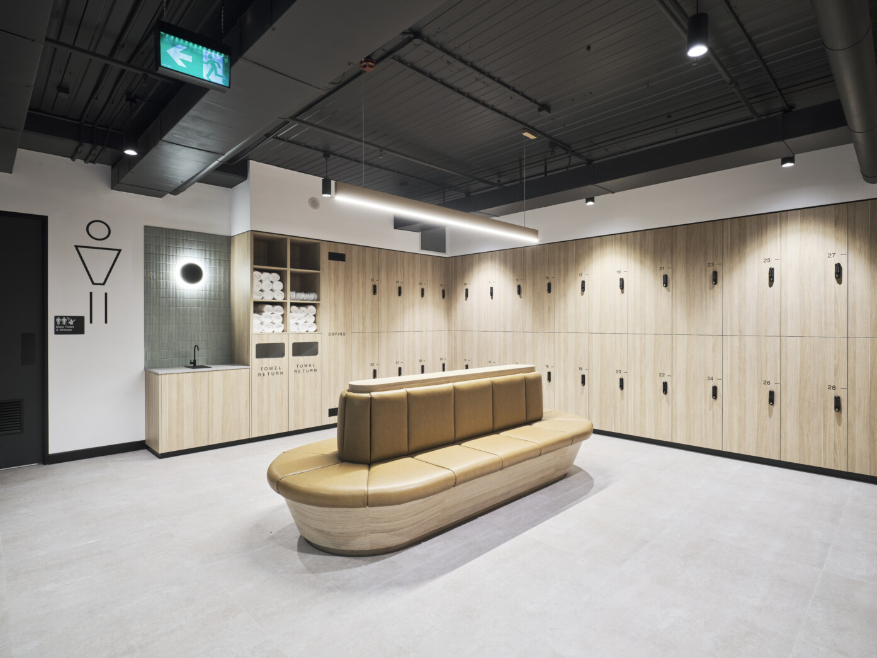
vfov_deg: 71.6
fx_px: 456
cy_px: 329
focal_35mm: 18
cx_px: 438
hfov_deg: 87.7
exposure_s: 2.5
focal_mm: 23
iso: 100
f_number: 13
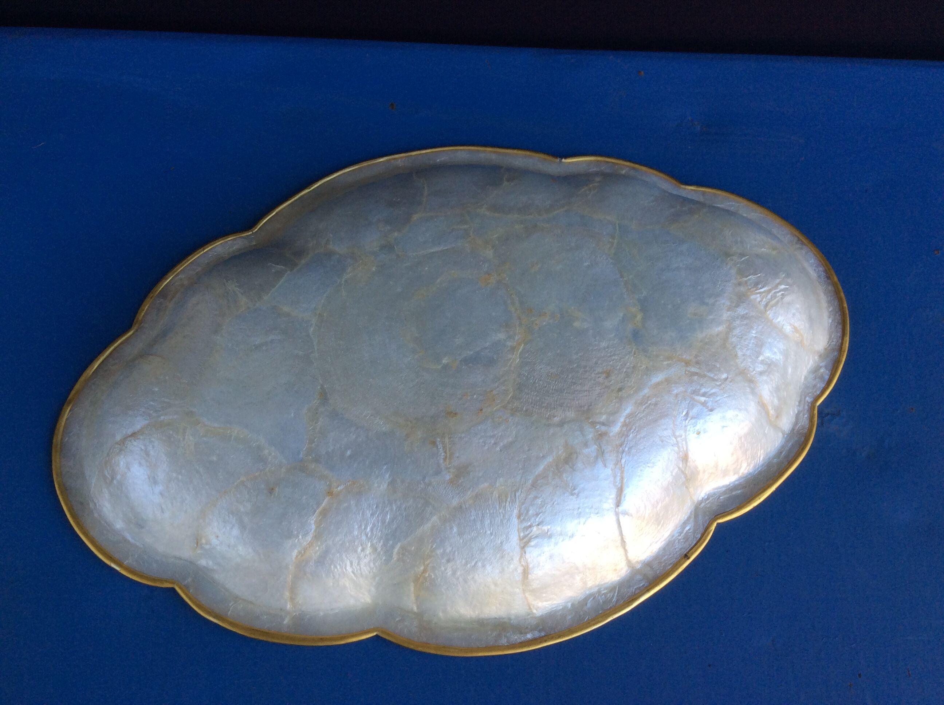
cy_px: 352
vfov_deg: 44.1
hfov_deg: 56.9
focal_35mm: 32
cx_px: 472
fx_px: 871
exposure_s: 1/110
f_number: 2.4
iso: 32
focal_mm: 3.3
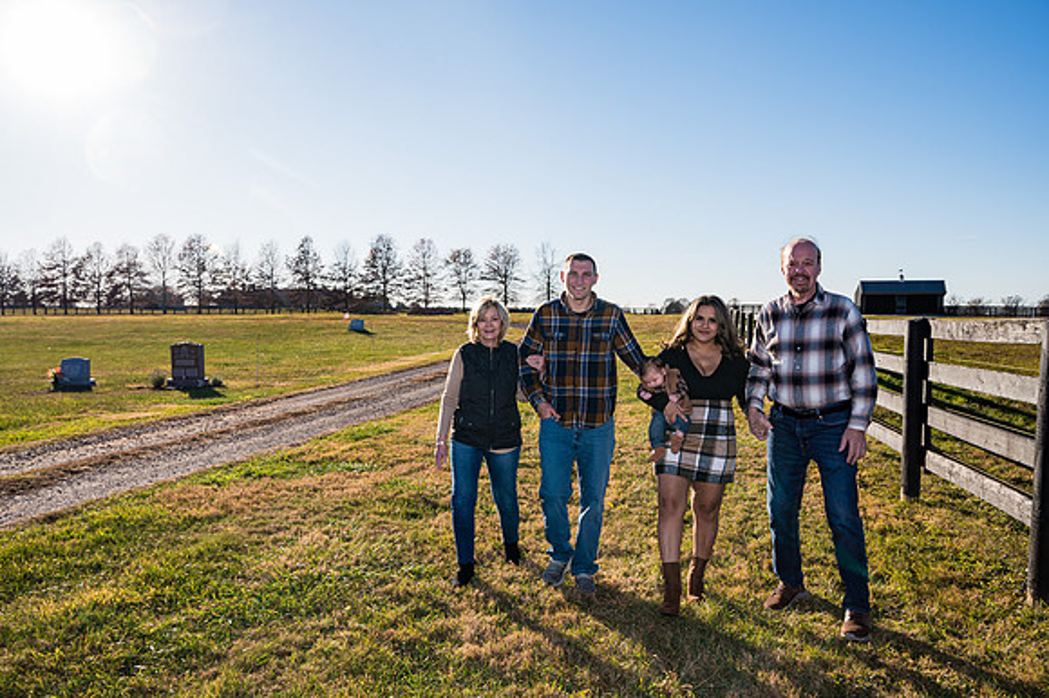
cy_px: 349
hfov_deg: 64.6
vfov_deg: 45.7
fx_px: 829
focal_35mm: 28
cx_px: 525
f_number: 9
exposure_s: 1/200
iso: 100
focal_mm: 28
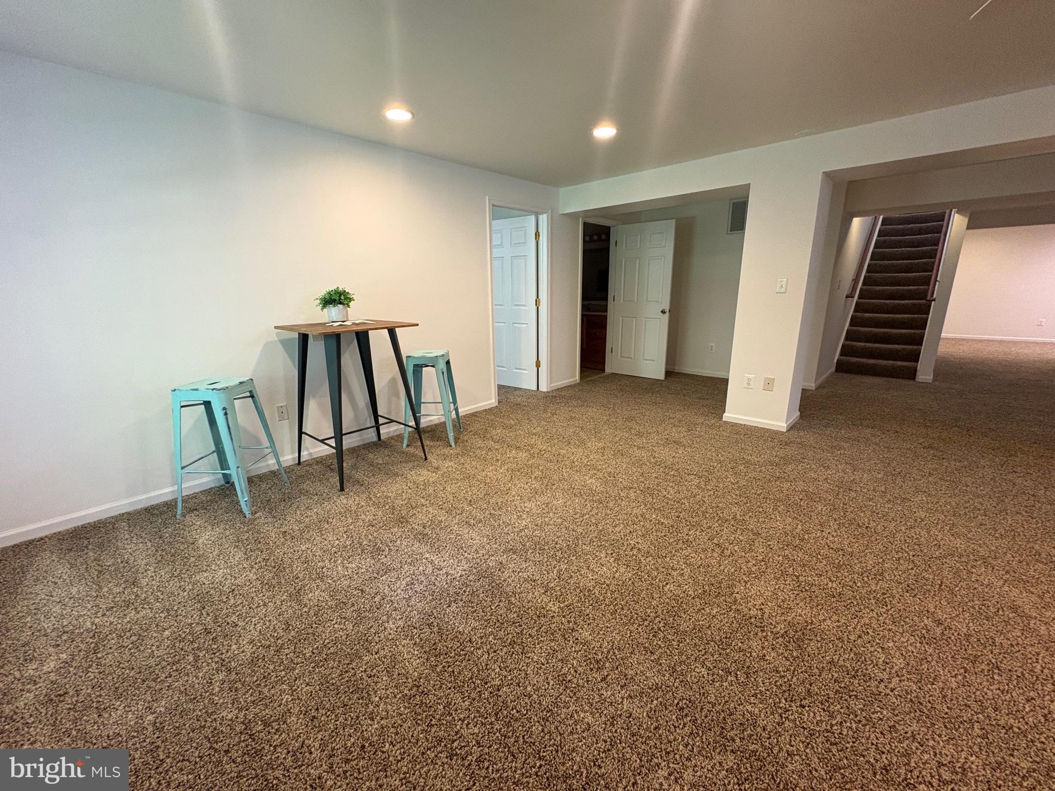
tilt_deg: -14.3
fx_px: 427
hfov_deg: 102.1
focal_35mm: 14
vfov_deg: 85.7
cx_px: 528
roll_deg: +1.0
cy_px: 396
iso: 320
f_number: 2.2
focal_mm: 2.22
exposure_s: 1/60
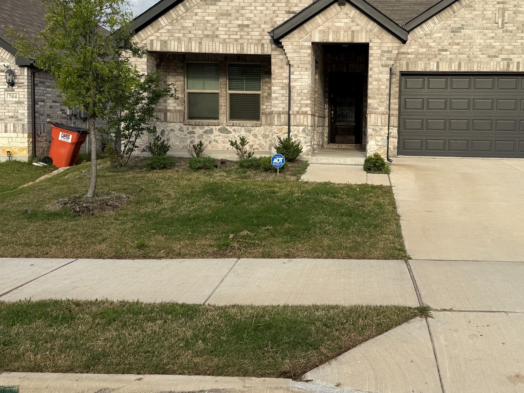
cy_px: 159
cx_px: 333
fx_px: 560
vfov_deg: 38.5
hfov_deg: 49.6
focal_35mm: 37
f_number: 1.78
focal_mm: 6.76
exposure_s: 1/3021
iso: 80
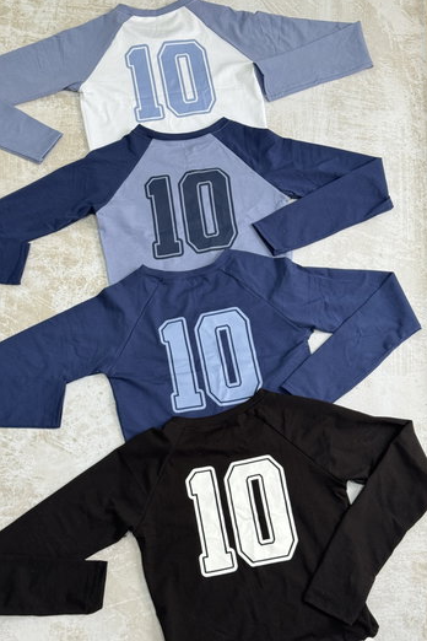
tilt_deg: -67.1
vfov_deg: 38.9
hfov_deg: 26.5
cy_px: 320
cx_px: 185
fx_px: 907
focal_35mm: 51
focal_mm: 6.76
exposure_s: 1/50
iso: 64
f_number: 1.78
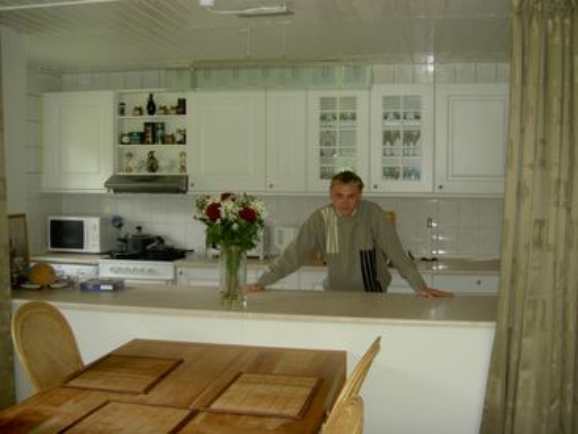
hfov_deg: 47.9
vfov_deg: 36.8
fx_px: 651
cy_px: 217
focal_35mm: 39
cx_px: 289
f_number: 2.8
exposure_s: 1/8
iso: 100
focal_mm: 8
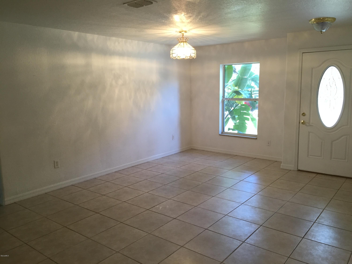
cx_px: 176
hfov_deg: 61.7
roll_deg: +0.2
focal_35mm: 29
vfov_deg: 48.2
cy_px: 132
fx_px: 295
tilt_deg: -8.8
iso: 50
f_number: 2.2
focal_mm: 4.15
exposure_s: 1/30
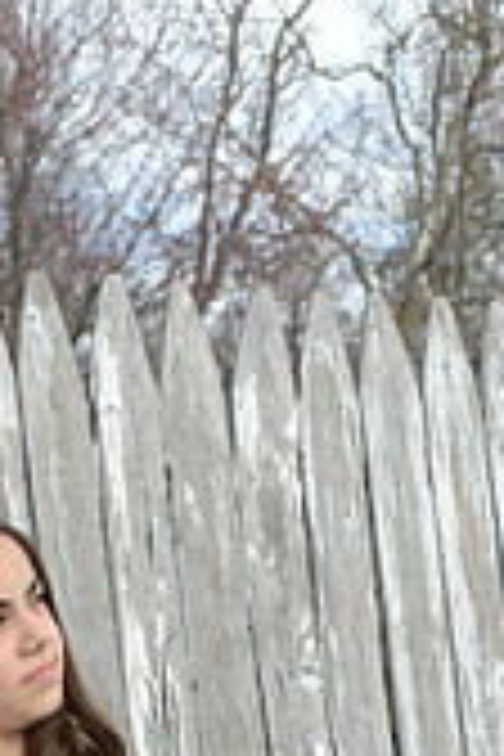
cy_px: 1246
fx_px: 3192
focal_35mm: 152
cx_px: 43
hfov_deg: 9.0
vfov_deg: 12.6
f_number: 8
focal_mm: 44
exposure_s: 1/250
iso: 320
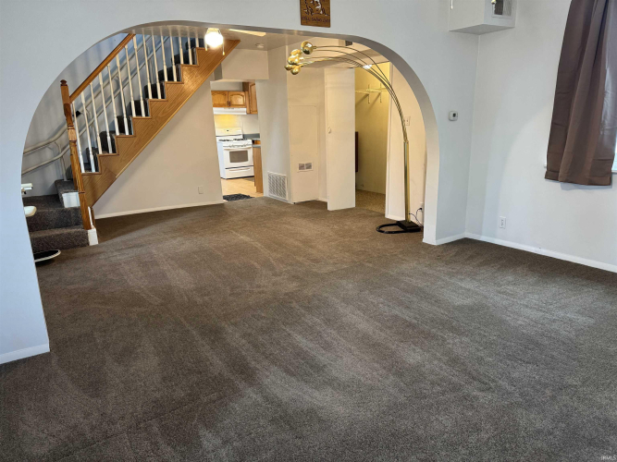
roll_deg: +1.1
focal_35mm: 24
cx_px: 308
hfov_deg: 71.6
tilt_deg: -15.9
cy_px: 231
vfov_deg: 56.8
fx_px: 428
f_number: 1.78
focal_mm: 6.76
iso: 250
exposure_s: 1/60
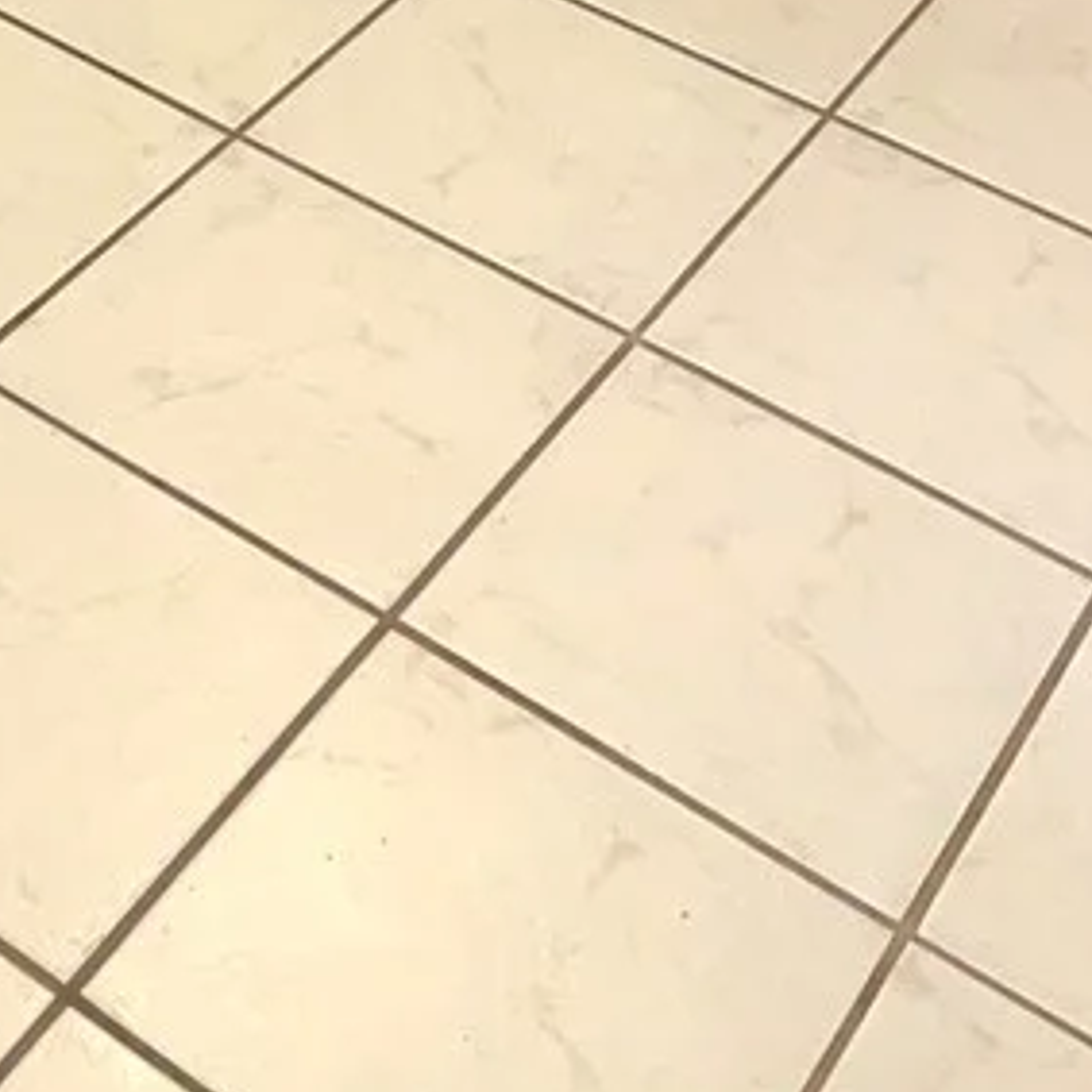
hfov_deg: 20.3
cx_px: 19
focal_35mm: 83
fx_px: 2962
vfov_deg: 18.1
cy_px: -646
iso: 320
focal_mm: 5.1
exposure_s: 1/120
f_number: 1.6
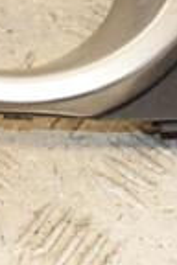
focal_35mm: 237
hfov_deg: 5.8
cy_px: -15
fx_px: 1748
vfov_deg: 8.6
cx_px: 173
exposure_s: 1/200
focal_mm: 38
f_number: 8
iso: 800
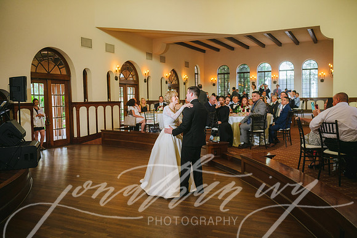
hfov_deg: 55.8
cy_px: 119
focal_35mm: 34
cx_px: 178
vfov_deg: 38.9
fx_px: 337
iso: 400
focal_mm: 34
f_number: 2.8
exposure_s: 1/250
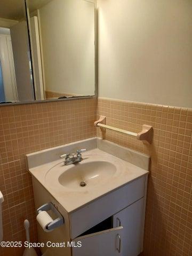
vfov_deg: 69.4
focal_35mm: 25
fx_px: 185
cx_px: 96
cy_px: 128
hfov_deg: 54.9
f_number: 1.8
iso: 200
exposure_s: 1/60
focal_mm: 4.6
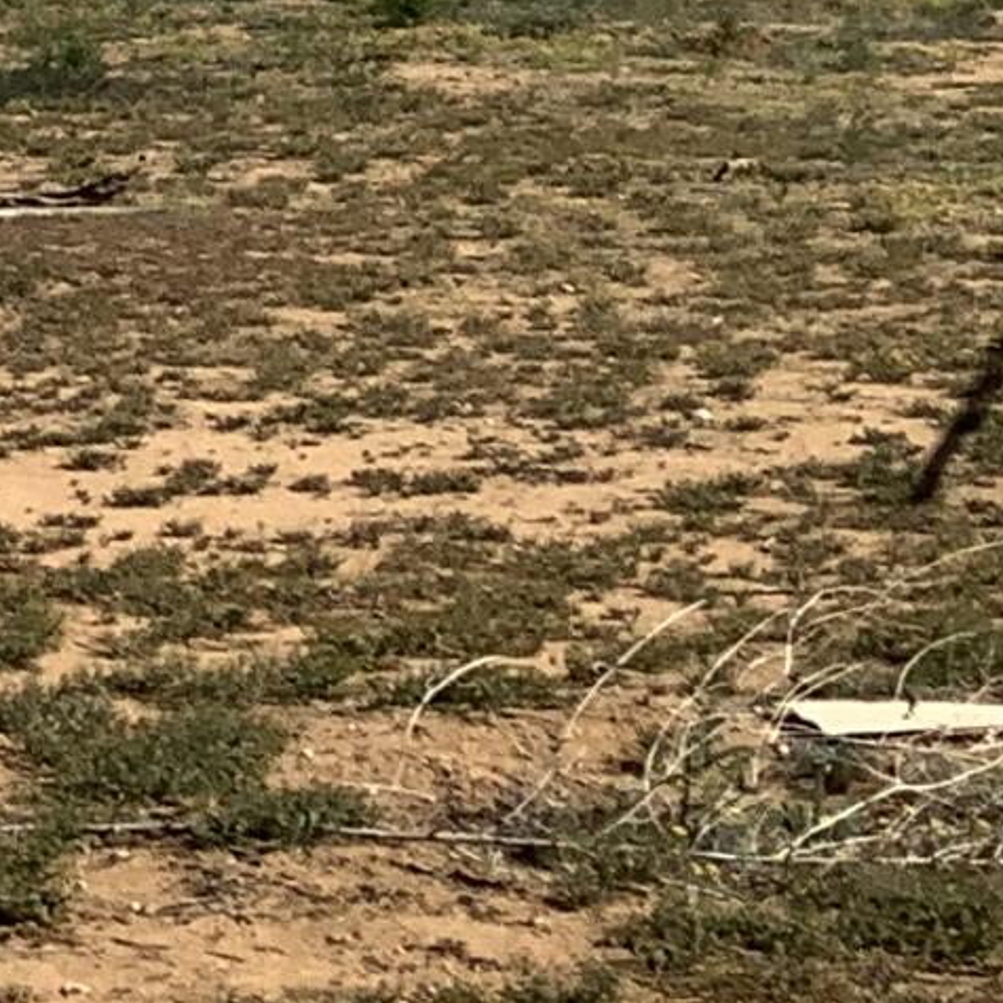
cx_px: -1636
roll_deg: +1.6
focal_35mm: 173
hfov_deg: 8.9
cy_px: 38
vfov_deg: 10.0
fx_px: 5671
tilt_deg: -3.3
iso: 25
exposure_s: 1/1812
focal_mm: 3.3
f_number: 2.4
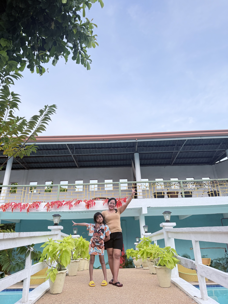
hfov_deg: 56.8
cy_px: 152
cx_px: 114
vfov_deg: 71.6
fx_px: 211
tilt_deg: +25.7
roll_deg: +1.1
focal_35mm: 24
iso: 160
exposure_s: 1/121
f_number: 1.78
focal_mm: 6.76
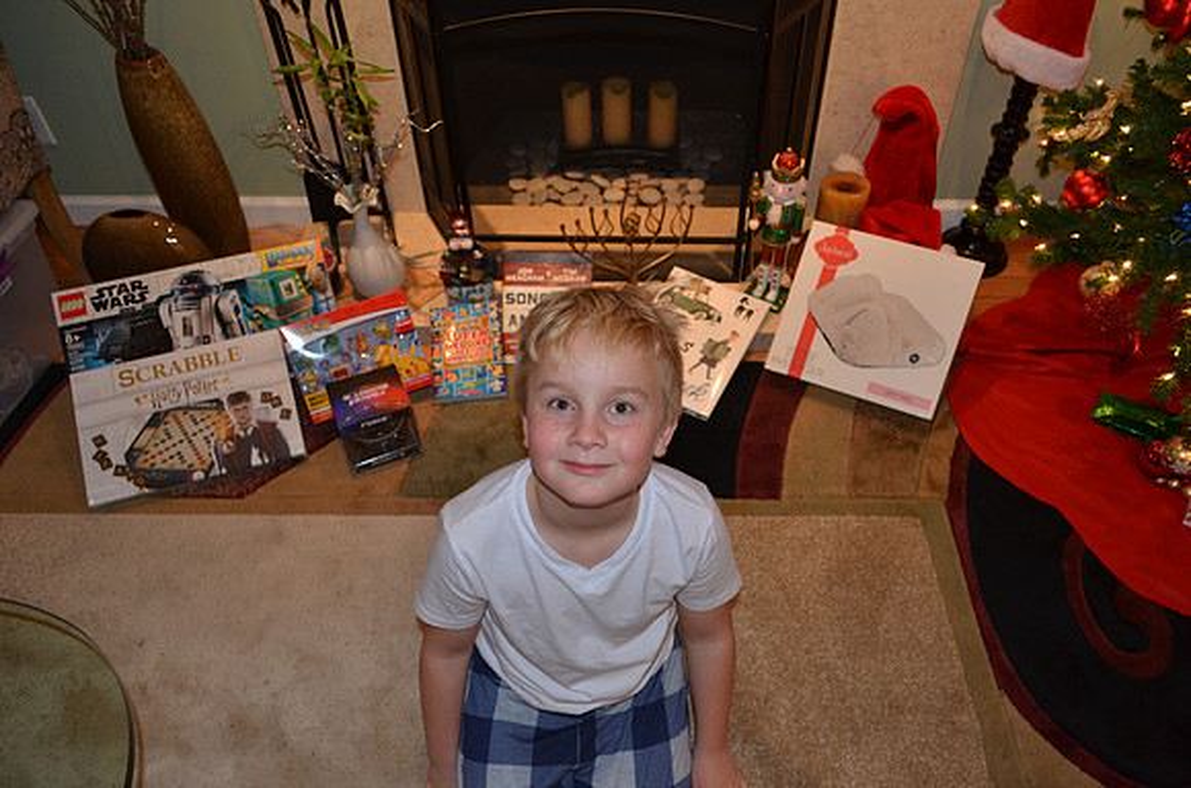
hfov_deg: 67.5
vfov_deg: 47.7
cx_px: 596
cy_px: 394
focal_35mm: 27
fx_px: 891
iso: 800
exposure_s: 1/60
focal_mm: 18
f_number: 5
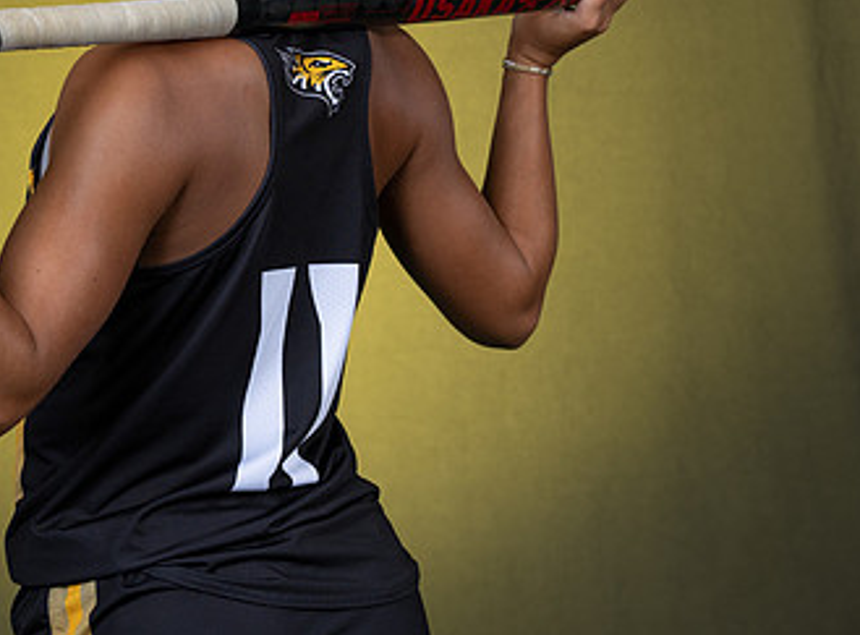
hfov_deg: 15.0
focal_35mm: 132
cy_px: 118
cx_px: 209
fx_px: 3262
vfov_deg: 11.1
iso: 100
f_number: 7.1
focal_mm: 70
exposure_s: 1/160
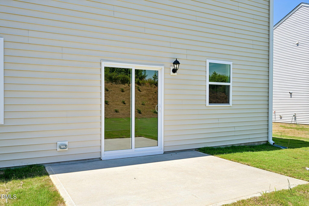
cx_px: 154
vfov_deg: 43.6
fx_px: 257
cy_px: 103
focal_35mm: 30
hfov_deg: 61.9
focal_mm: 30
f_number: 8
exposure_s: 1/250
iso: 100
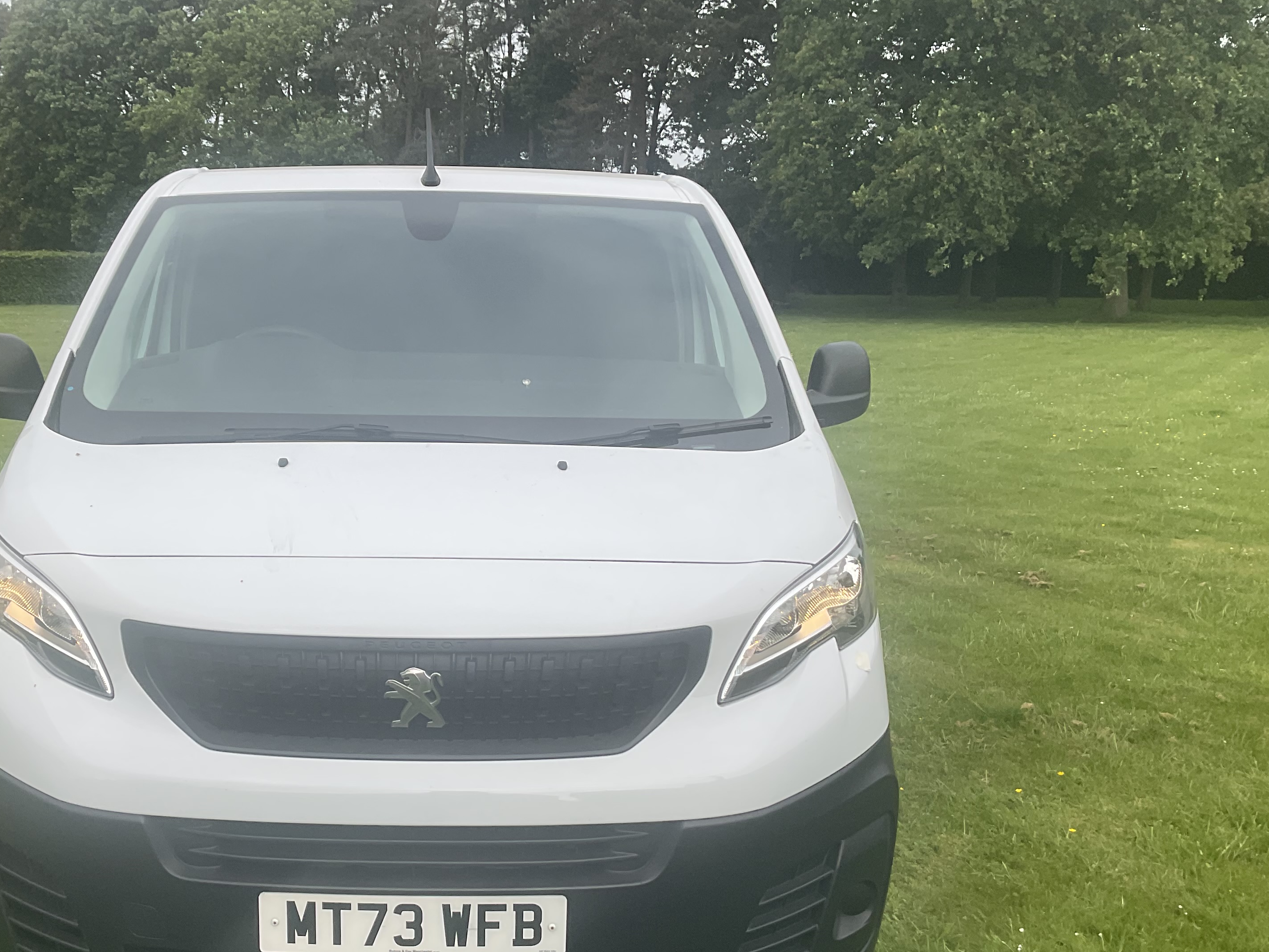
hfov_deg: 45.3
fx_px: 1503
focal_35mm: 41
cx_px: 456
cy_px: 606
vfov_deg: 34.9
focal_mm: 3
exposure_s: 1/1221
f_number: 1.8
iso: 16
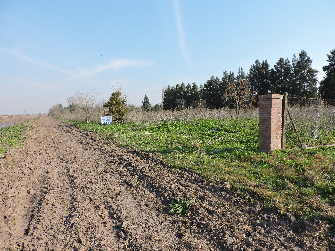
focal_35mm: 24
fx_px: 232
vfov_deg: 56.8
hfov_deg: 71.6
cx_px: 168
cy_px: 126
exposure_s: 1/800
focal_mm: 4.3
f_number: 3
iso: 100
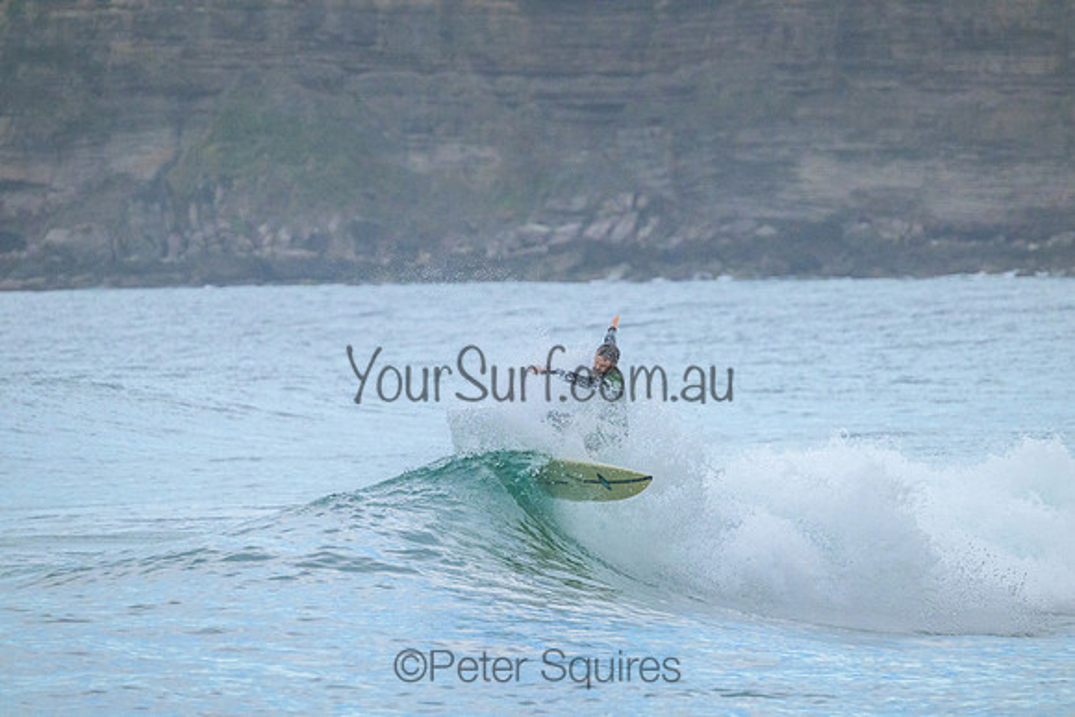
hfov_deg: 3.7
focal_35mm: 550
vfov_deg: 2.5
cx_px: 538
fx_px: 16427
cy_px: 358
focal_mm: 550
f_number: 11
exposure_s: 1/1250
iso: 5000
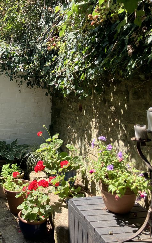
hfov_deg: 30.1
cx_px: 5
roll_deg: +1.3
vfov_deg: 49.3
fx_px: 265
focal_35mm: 40
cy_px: 122
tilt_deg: -8.5
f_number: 1.8
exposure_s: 1/326
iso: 32
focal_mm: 3.99
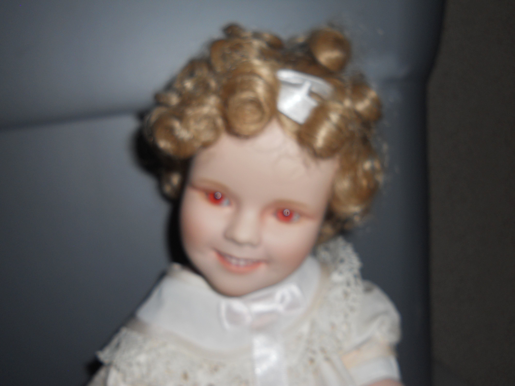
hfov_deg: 56.8
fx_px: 476
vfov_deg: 44.2
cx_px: 258
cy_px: 193
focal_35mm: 32
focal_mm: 5.8
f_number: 8.8
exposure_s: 1/25
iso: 80
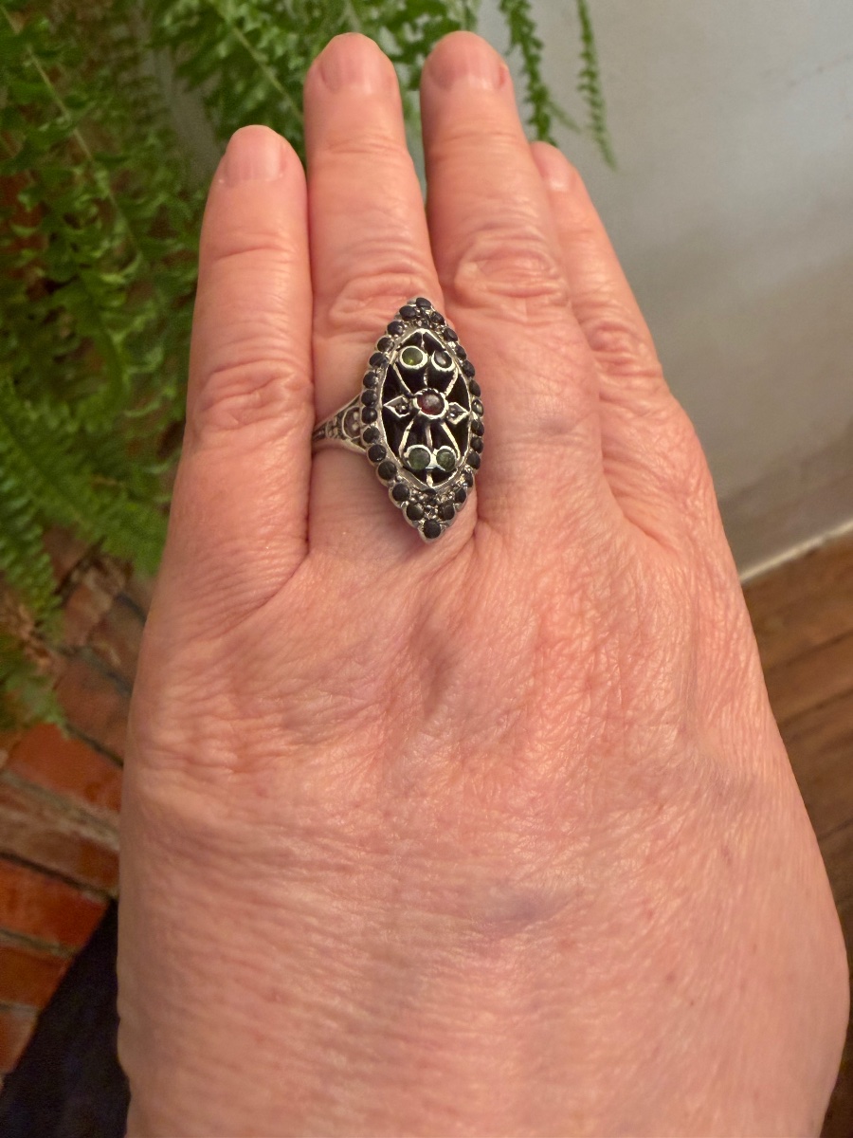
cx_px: 426
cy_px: 569
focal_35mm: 26
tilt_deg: -50.1
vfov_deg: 67.3
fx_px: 854
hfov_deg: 53.1
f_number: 2.2
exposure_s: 1/50
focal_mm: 2.22
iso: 320
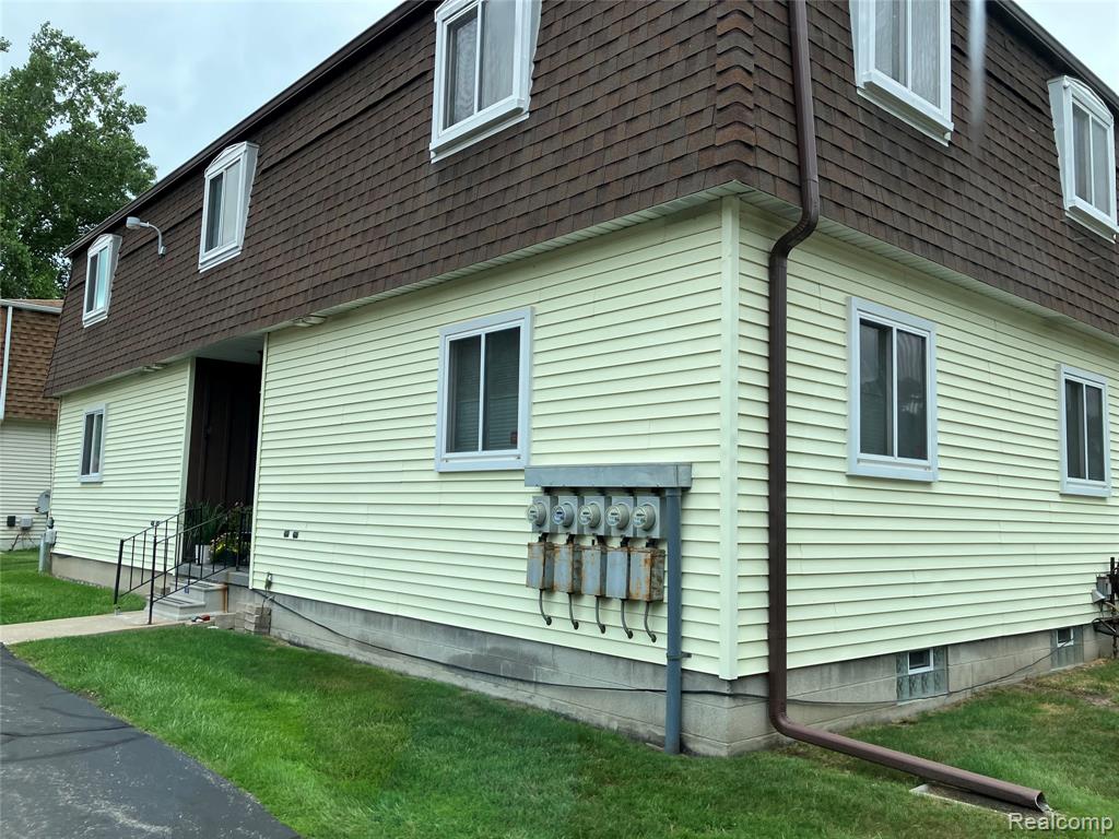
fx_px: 905
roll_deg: -1.9
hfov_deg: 63.4
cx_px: 560
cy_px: 420
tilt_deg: +6.2
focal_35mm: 28
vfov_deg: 49.7
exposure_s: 1/486
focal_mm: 3.99
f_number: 1.8
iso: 32
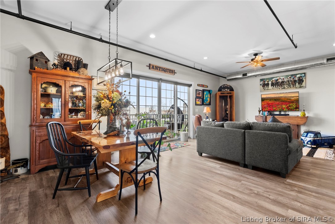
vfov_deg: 73.8
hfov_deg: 96.7
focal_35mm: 16
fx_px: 149
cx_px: 168
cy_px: 112
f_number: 11
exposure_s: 1/2
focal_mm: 16
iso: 400
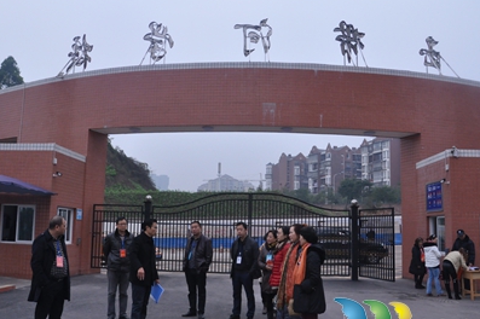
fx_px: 453
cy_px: 168
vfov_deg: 38.8
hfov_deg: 55.8
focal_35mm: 34
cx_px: 226
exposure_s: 1/640
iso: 1000
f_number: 6.3
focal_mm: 18
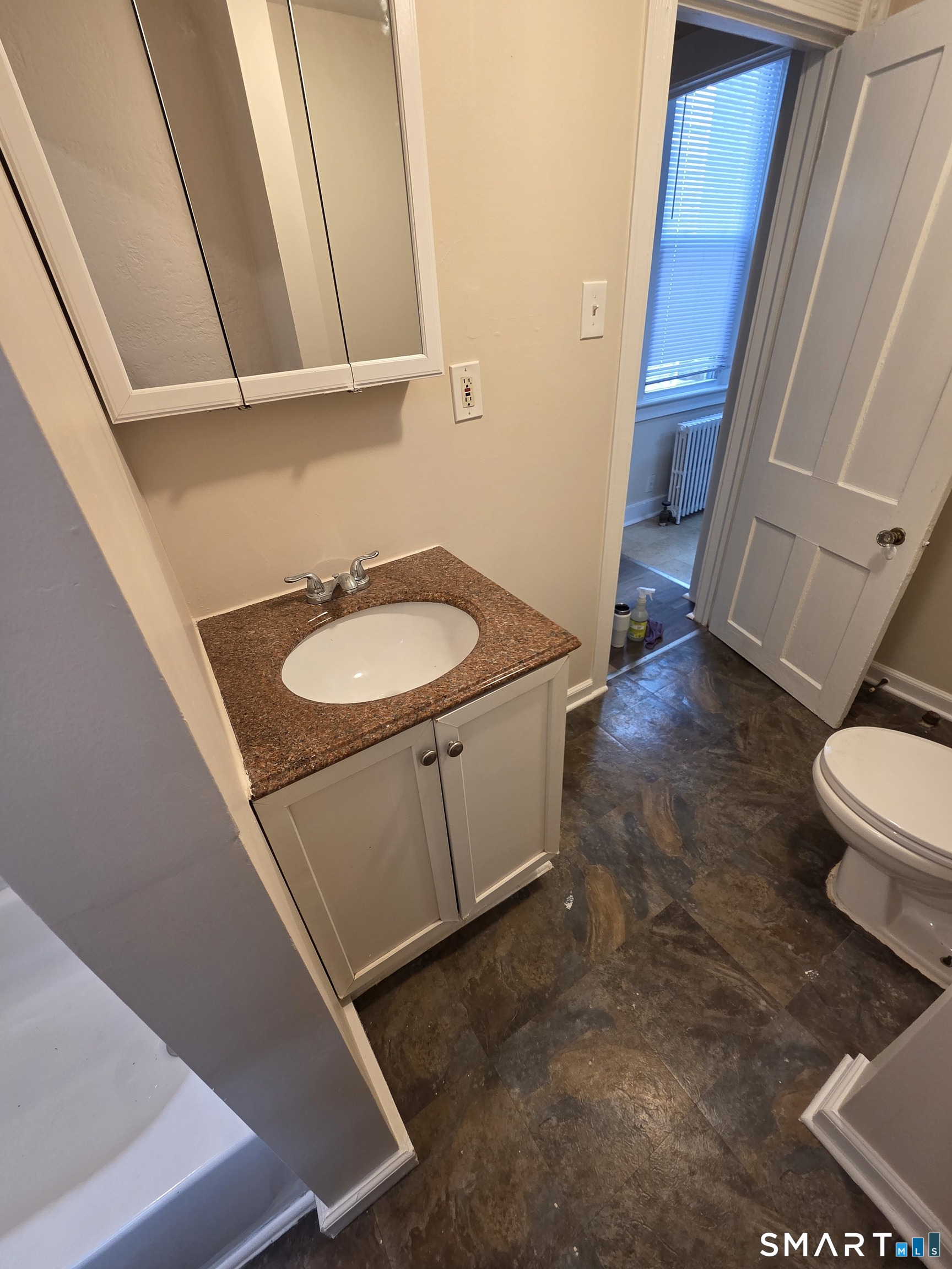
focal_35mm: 13
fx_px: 477
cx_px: 476
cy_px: 634
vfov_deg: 106.2
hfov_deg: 89.9
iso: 160
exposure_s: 1/60
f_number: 2.2
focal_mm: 2.2
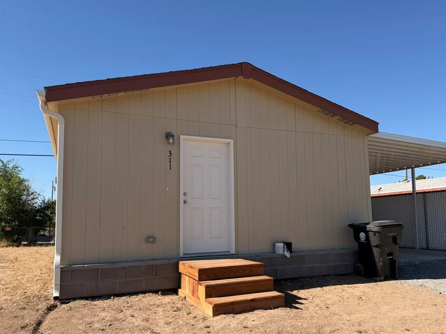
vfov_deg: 49.7
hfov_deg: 63.4
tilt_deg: +5.6
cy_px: 183
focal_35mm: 28
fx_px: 361
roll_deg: +1.0
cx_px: 234
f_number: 1.78
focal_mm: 6.76
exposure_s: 1/4673
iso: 80
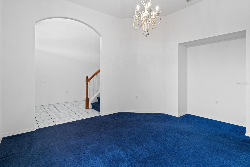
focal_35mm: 18
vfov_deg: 67.4
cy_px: 84
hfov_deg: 90.0
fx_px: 125
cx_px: 125
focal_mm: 18
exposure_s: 1/1.67
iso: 640
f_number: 8
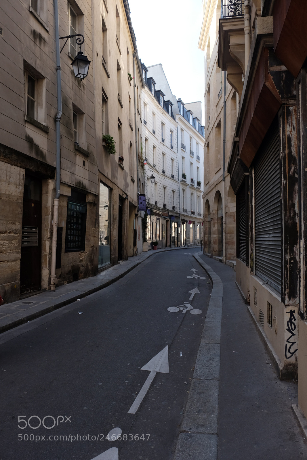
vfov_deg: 67.4
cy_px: 230
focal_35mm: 27
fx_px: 345
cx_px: 154
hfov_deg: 47.9
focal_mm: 18
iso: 500
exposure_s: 1/60
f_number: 10
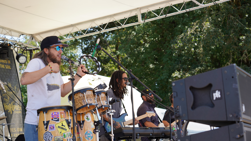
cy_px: 76
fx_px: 519
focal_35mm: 78
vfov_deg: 15.5
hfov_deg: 27.2
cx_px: 125
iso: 100
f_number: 5
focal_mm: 74
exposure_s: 1/200
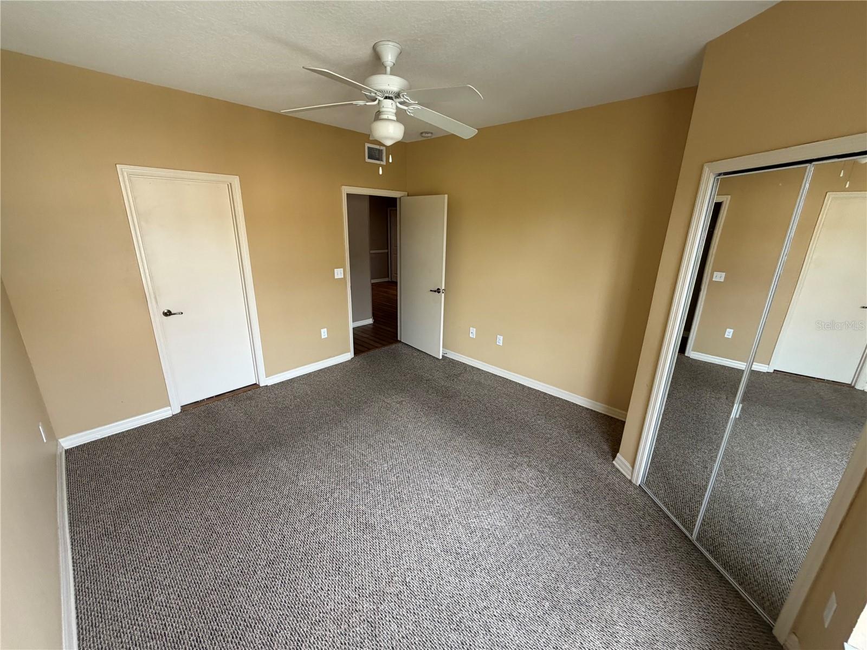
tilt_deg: -17.1
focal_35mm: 14
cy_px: 325
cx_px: 434
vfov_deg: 85.7
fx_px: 351
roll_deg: -0.7
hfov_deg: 102.1
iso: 160
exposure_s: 1/121
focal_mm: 2.22
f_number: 2.2
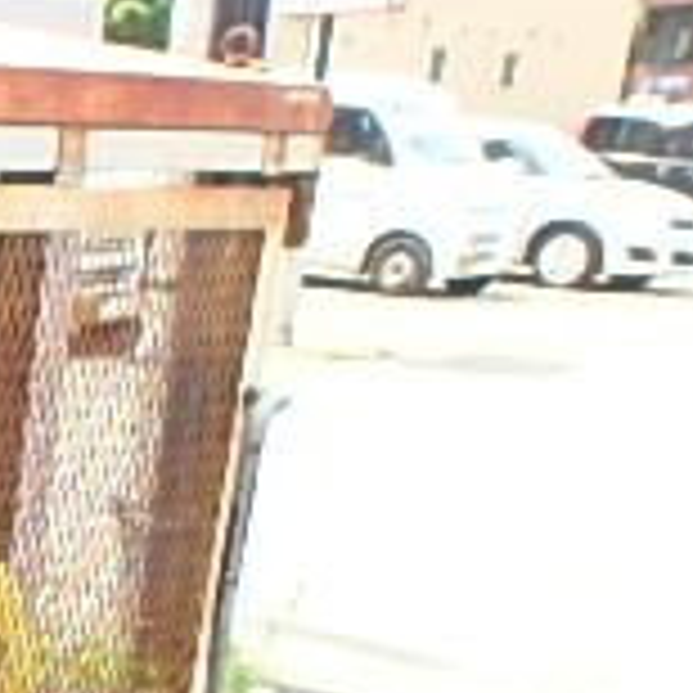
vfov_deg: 21.2
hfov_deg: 17.5
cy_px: 778
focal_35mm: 77
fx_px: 1744
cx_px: -603
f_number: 3.5
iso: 125
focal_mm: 3.7
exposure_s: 1/200
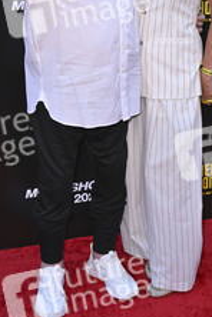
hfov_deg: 21.6
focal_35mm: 63
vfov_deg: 31.3
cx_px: 117
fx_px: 556
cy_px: 76
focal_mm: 35
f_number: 6.3
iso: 1000
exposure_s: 1/250
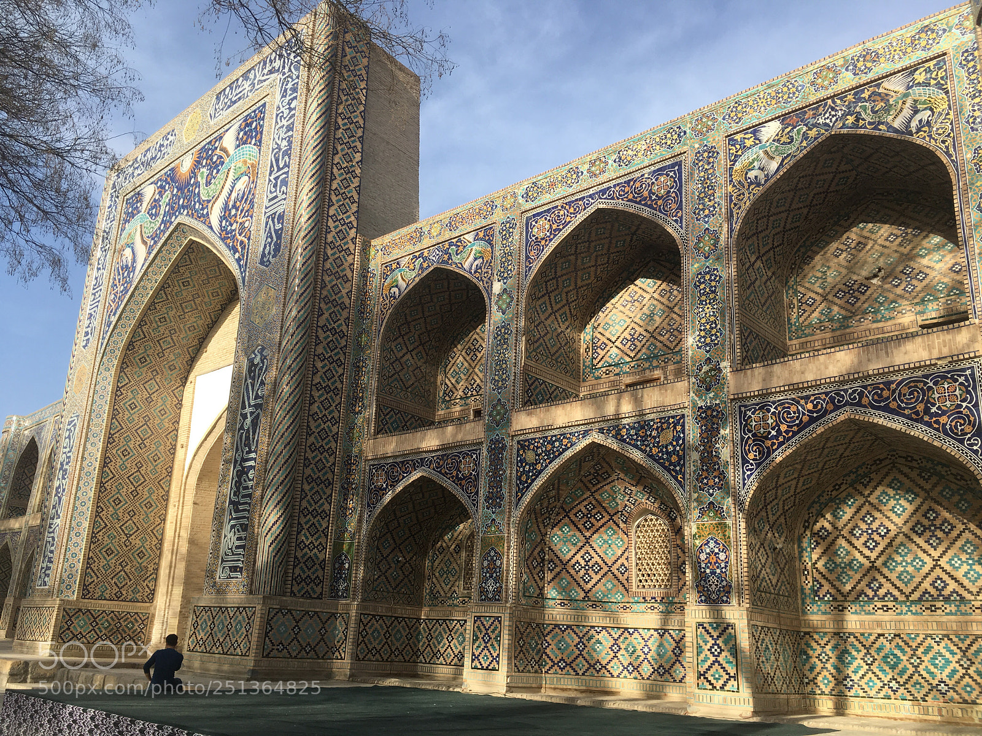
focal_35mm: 29
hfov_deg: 61.7
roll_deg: -3.0
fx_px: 823
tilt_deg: +18.7
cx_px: 491
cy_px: 368
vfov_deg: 48.2
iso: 25
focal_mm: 4.15
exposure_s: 1/999
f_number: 2.2
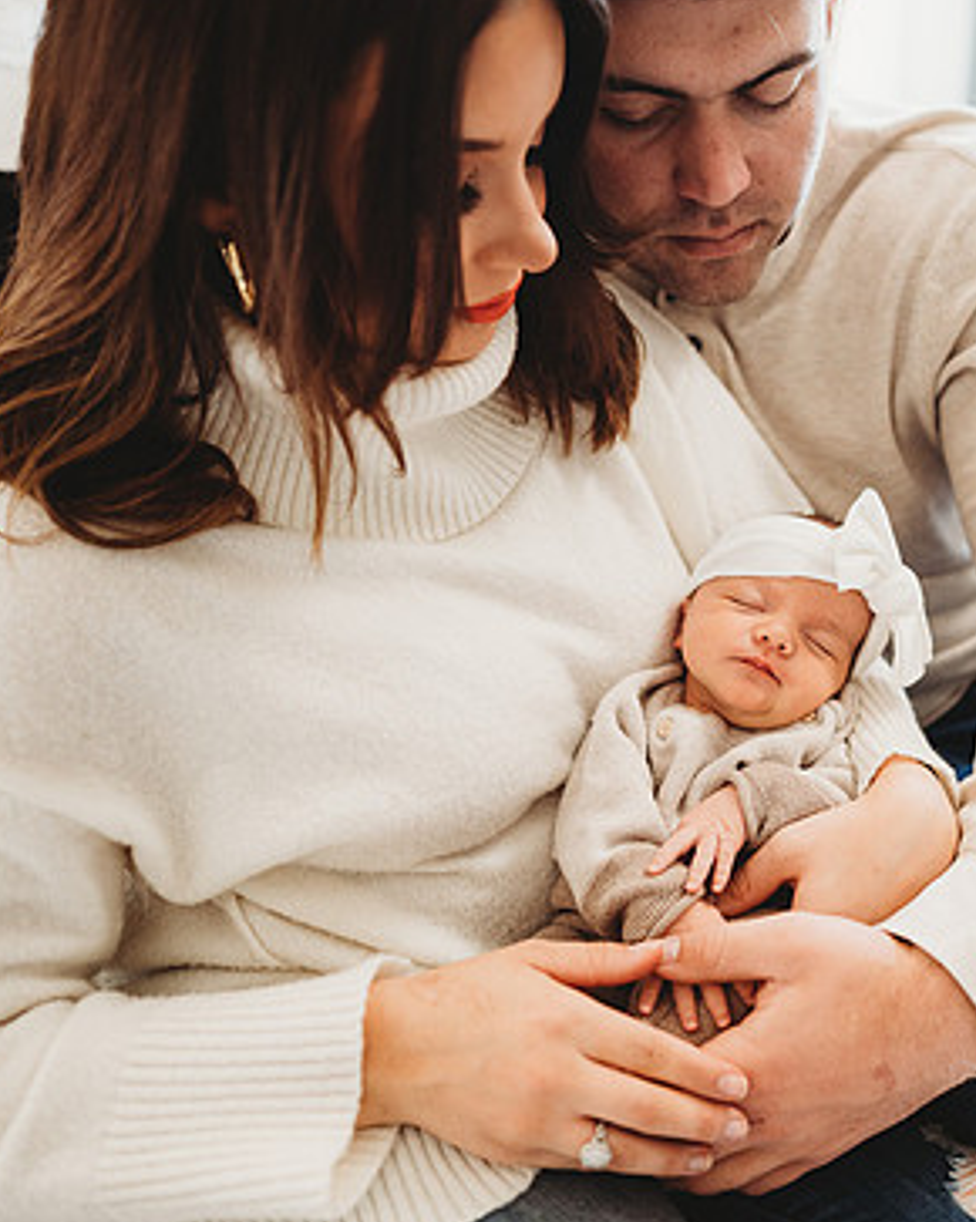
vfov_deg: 50.3
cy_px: 635
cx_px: 767
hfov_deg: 39.6
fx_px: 1301
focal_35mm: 36
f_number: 2
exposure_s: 1/100
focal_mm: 24
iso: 500
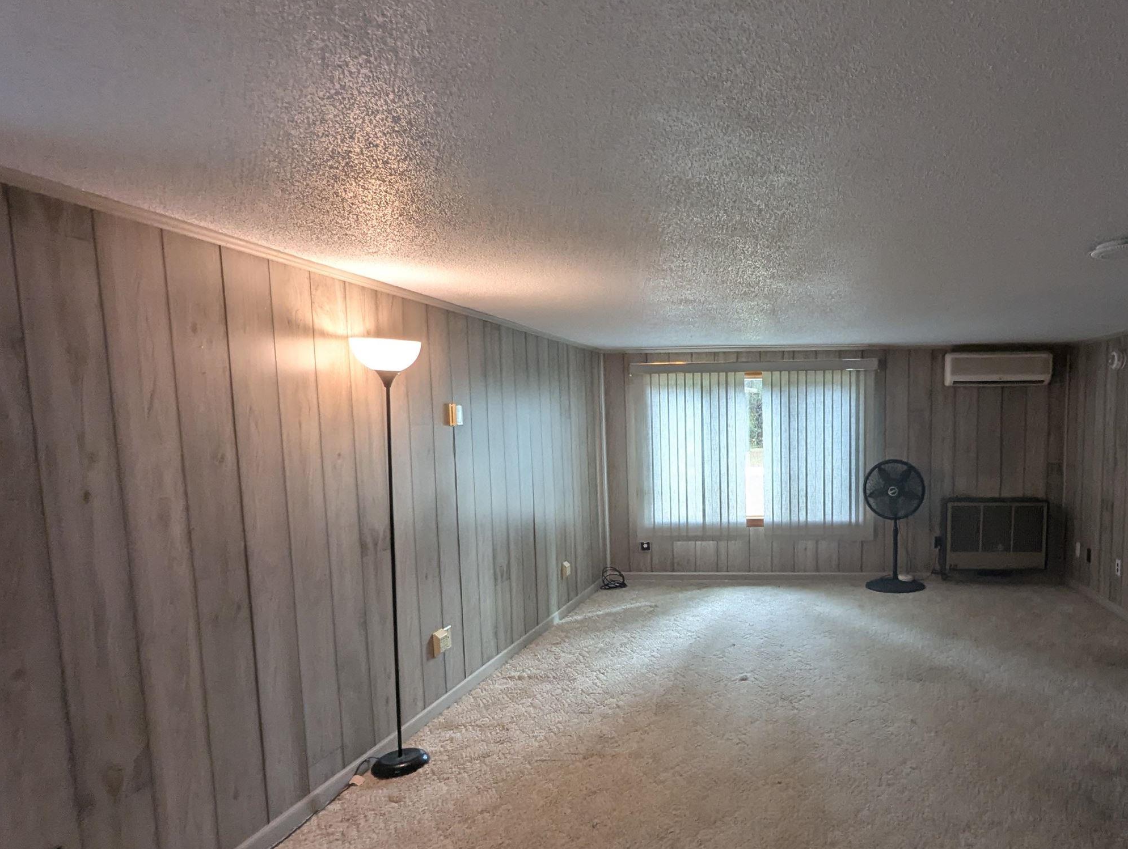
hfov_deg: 78.3
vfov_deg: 65.7
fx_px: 653
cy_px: 495
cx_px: 775
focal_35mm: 20
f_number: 2.2
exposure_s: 1/60
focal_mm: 1.95
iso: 127
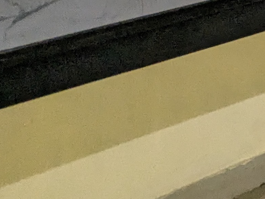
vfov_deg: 14.2
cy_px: -227
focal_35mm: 83
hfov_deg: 14.8
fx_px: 635
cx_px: 632
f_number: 2.2
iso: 351
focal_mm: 2.35
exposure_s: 1/33.3
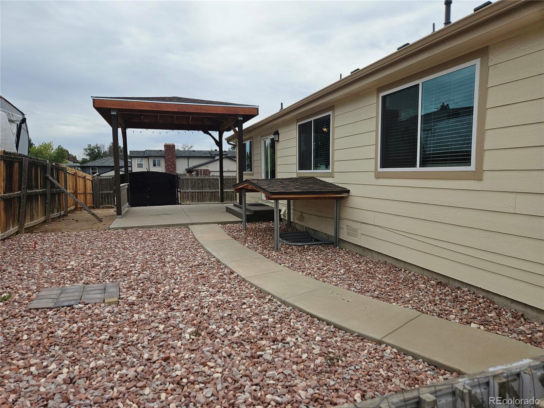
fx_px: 361
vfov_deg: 58.9
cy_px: 204
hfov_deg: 73.9
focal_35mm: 23
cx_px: 272
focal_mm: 5.4
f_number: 1.8
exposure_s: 1/1663
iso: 25
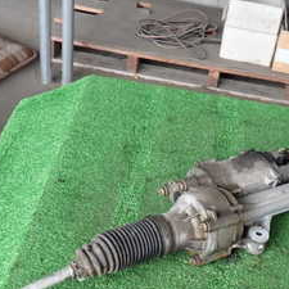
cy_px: 256
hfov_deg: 25.9
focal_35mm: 66
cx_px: 202
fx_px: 623
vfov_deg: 25.4
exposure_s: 1/60
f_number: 2.2
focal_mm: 5.05
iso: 100
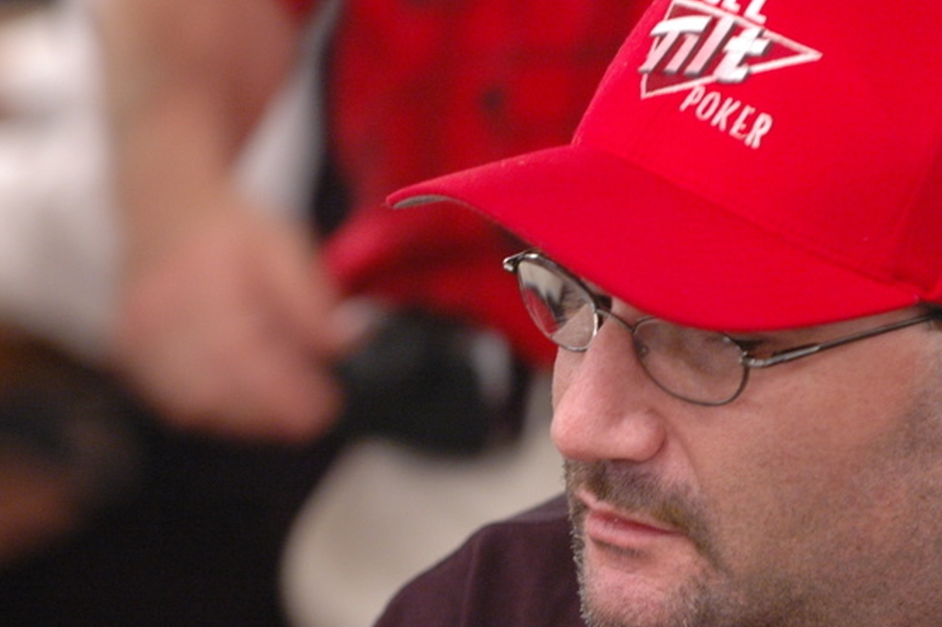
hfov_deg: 5.4
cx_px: 388
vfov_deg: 3.6
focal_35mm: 385
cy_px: 542
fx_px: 10066
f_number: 2.8
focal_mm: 135
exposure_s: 1/40
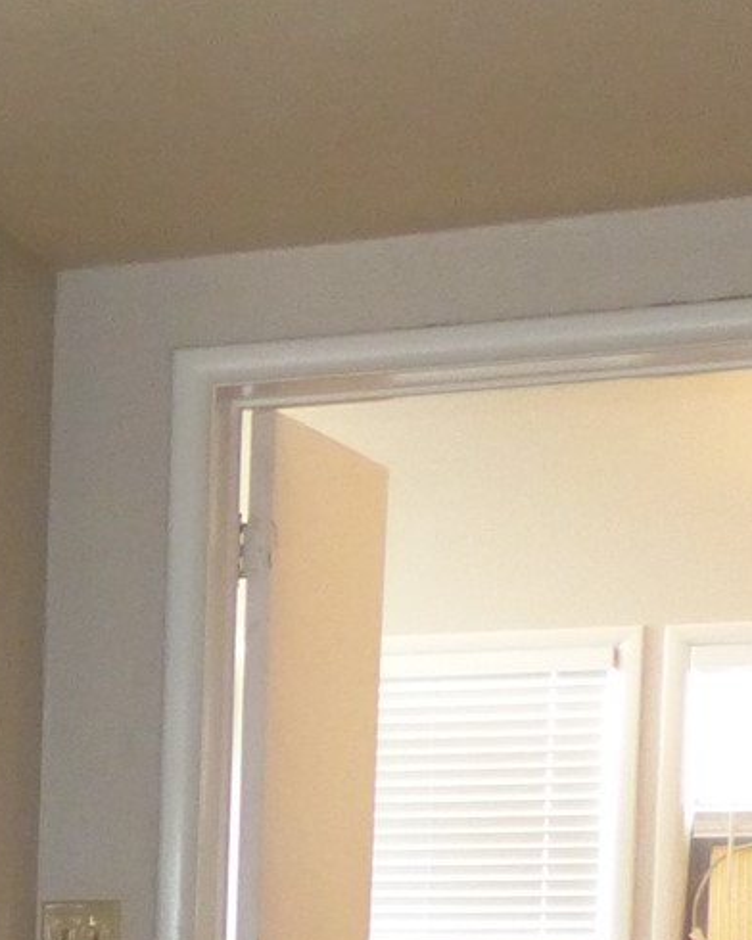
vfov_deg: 17.9
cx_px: -1130
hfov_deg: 11.8
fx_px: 2838
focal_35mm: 102
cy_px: 1118
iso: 400
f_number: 2.8
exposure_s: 1/60
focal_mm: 4.5
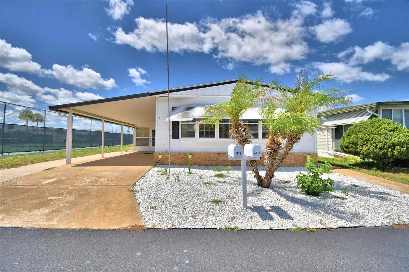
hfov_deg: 100.4
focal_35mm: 15
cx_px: 204
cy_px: 136
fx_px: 170
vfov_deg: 77.3
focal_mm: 10
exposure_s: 1/2500
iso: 100
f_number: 4.5
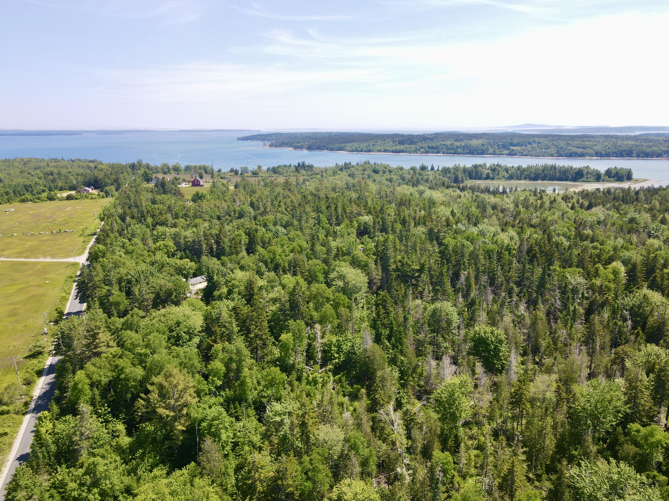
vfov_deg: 56.8
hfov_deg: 71.6
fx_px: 464
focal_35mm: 24
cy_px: 250
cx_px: 334
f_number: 2.8
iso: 100
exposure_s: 1/350
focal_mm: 4.5
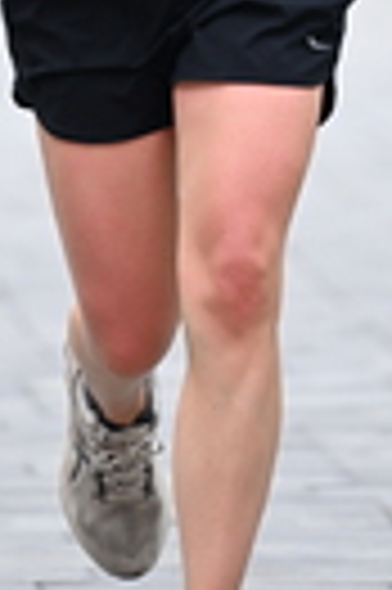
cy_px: -437
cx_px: 214
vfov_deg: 2.5
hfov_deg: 1.6
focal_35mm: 839
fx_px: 13739
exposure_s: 1/2000
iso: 640
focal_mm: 200
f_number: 2.8
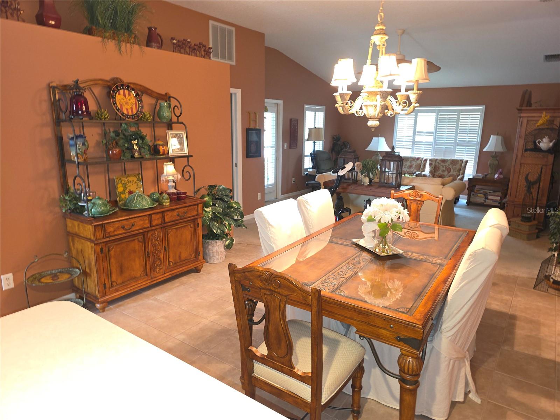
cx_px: 280
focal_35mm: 23
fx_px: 372
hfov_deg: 73.9
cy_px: 210
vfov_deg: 58.9
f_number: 1.7
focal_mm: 6.3
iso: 125
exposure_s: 1/12
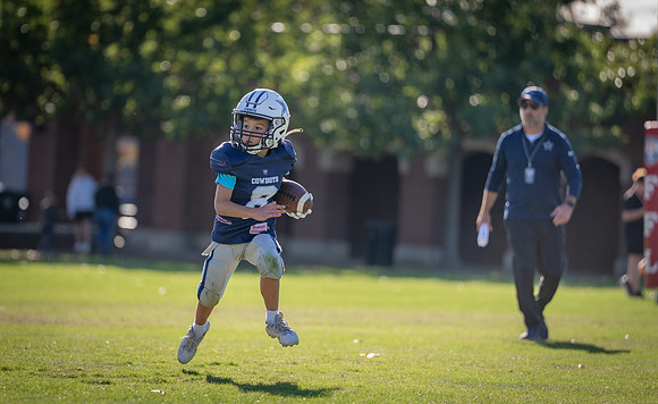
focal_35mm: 260
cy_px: 193
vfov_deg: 5.0
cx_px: 254
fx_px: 4645
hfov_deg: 8.1
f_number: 2.8
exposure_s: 1/1250
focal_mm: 200
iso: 100
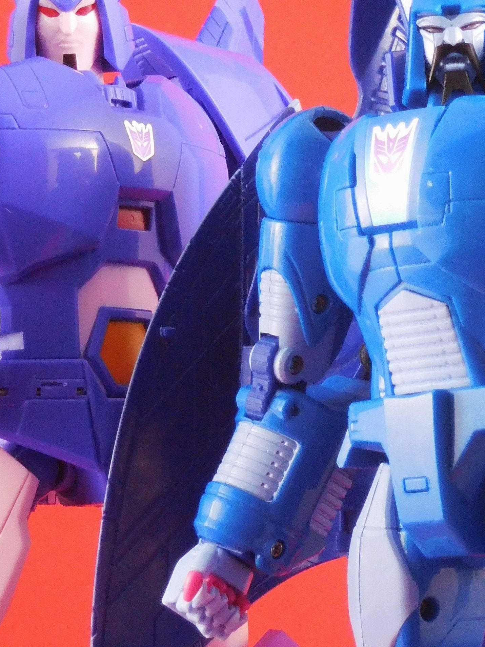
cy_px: 483
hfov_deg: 8.8
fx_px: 3158
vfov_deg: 11.7
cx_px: 263
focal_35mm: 169
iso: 400
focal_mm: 12.5
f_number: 4.5
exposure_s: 1/40
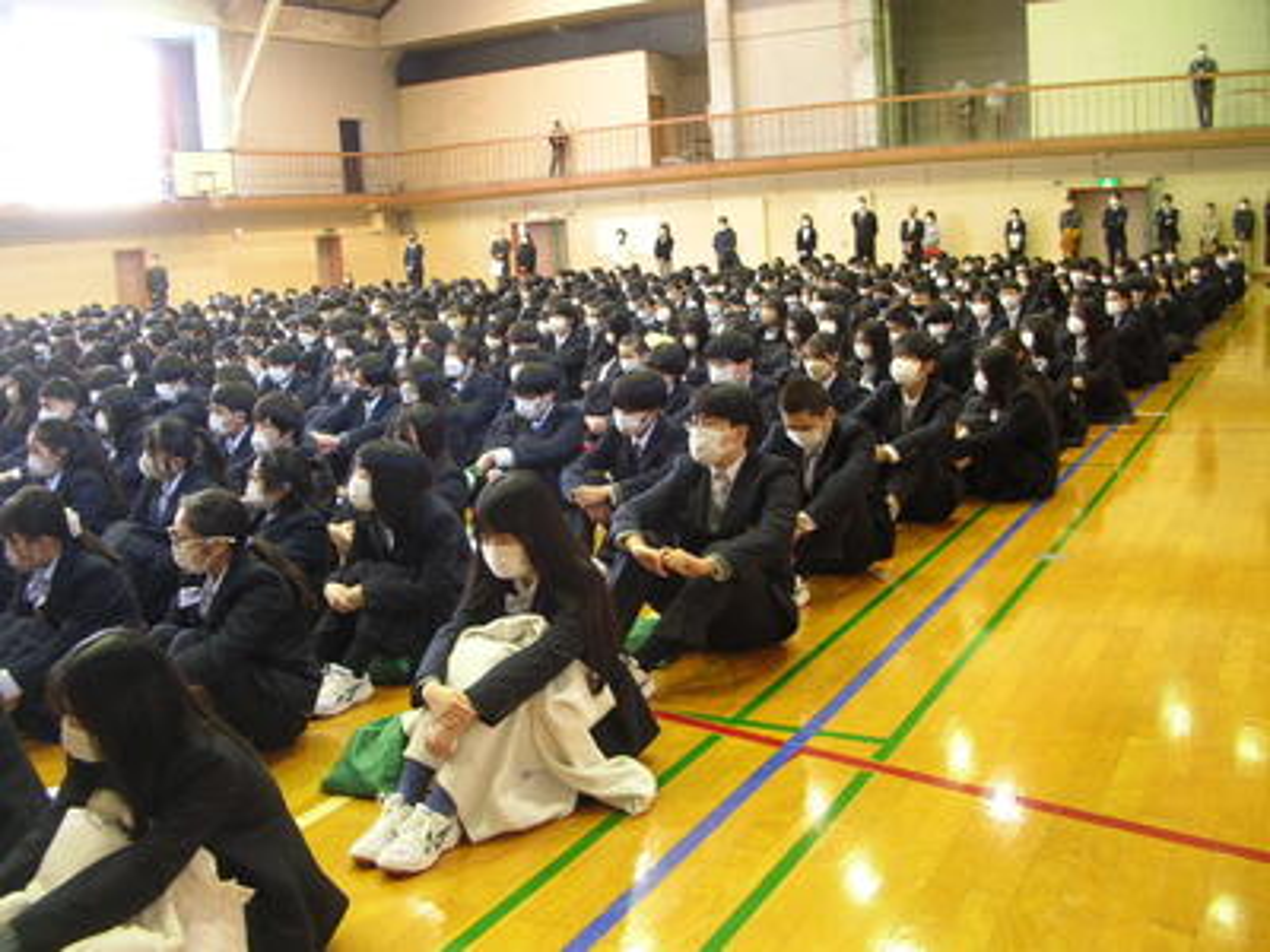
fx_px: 1284
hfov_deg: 52.6
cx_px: 635
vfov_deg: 40.7
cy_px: 476
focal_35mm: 35
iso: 94
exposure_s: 1/5.7
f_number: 2.8
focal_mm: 5.8
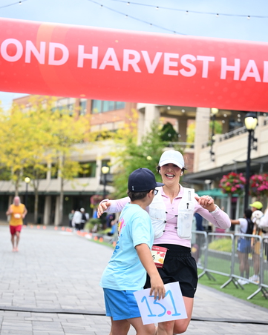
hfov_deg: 19.2
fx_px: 794
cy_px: 200
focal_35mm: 80
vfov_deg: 23.8
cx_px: 135
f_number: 2.8
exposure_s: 1/2000
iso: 640
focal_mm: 70
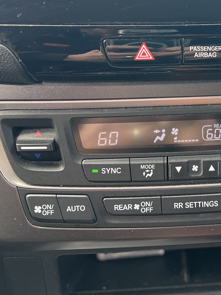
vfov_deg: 35.6
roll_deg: -0.4
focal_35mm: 51
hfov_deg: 27.5
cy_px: 39
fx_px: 434
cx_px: 198
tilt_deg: -24.4
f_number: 1.5
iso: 64
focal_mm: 5.7
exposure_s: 1/151
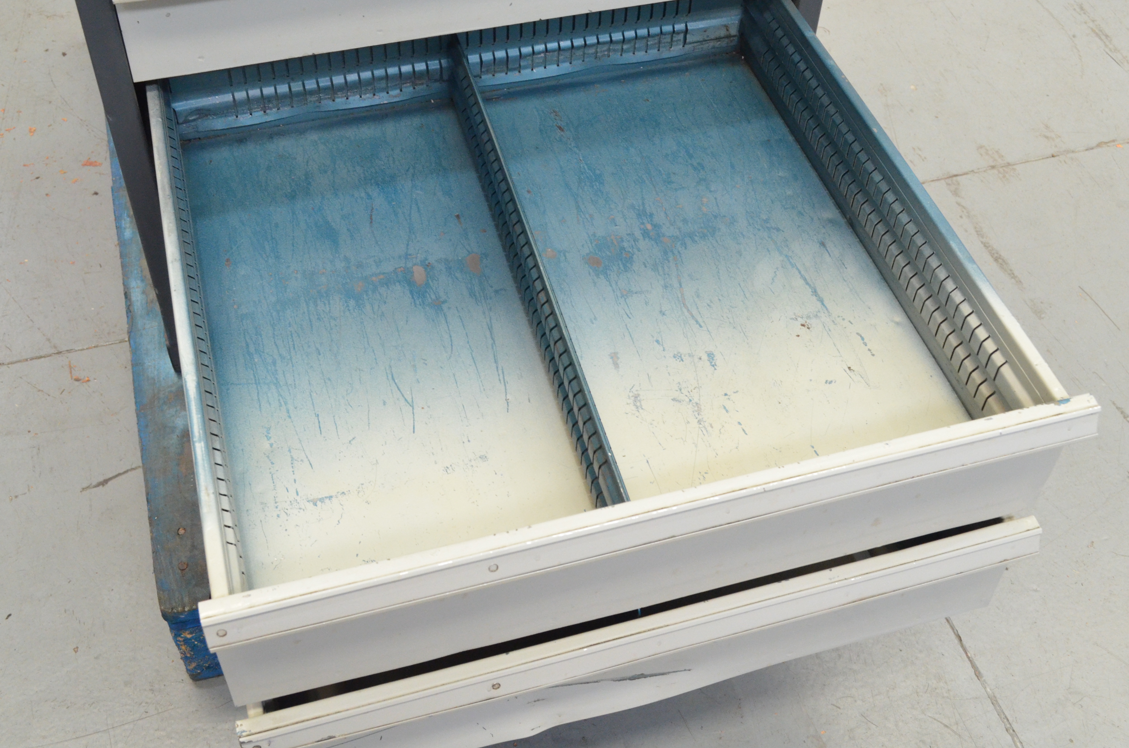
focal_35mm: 44
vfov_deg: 30.3
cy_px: 300
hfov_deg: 44.6
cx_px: 527
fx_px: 1377
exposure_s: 1/160
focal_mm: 24
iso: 2500
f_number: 6.3
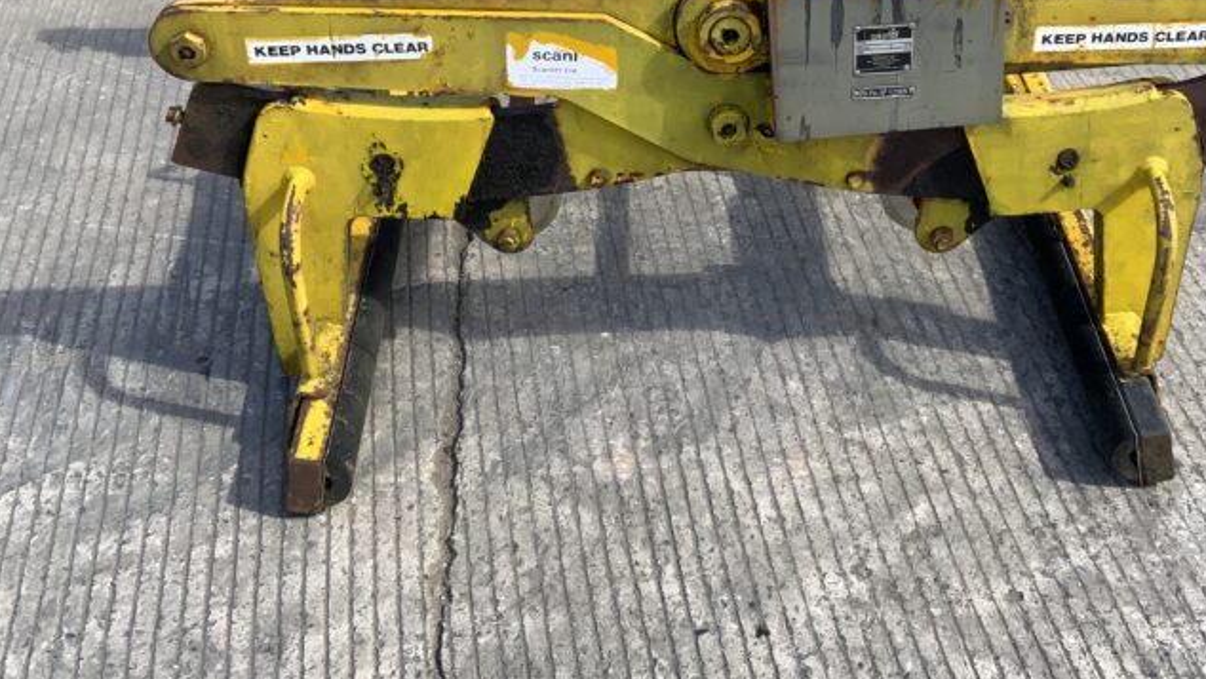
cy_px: 101
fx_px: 1631
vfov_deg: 23.1
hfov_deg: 40.4
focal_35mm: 51
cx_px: 723
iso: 16
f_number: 1.8
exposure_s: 1/635
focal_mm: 3
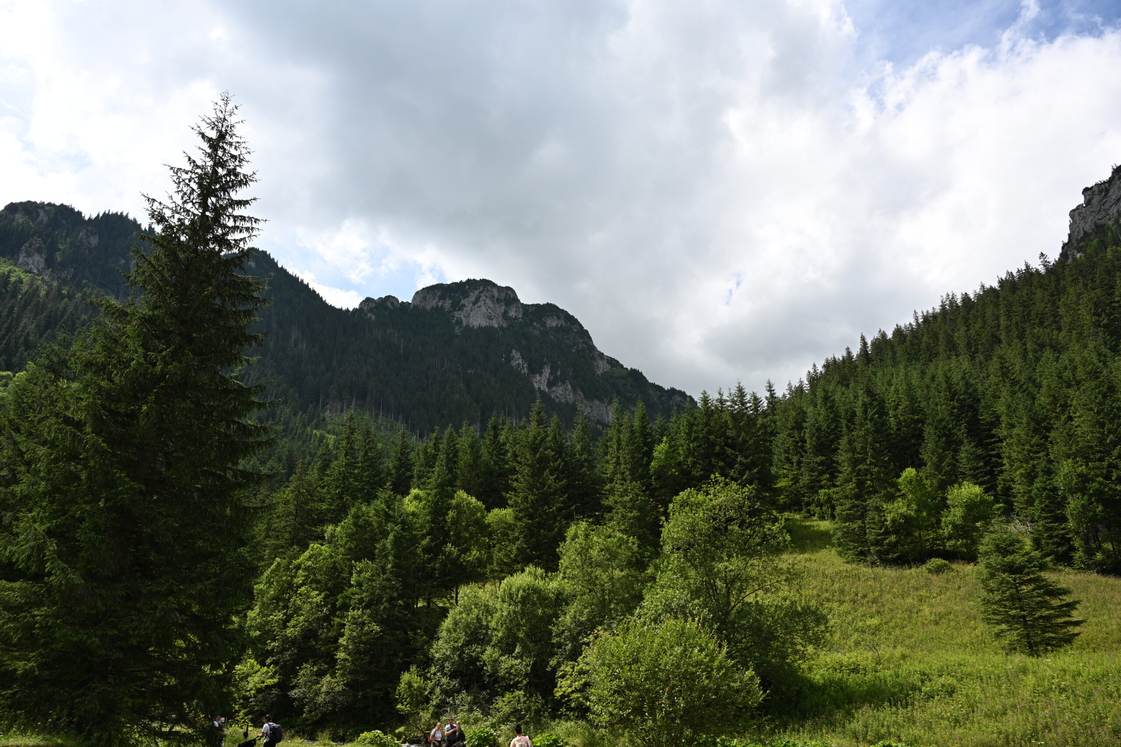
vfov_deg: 53.1
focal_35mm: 24
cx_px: 560
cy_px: 374
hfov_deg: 73.7
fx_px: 747
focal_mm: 24
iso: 100
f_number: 8
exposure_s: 1/250
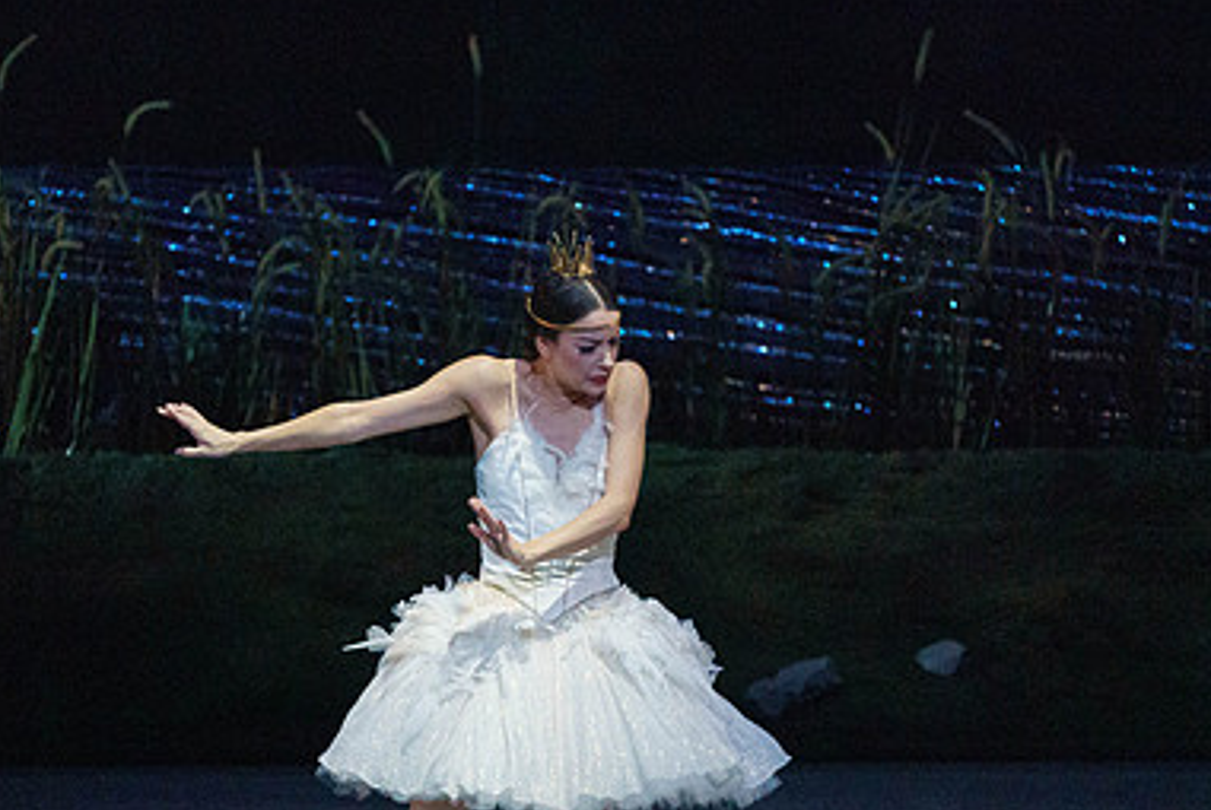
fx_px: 19869
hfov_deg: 3.5
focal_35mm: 590
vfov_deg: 2.3
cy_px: 577
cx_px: 556
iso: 8000
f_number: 5.6
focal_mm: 388
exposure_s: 1/320
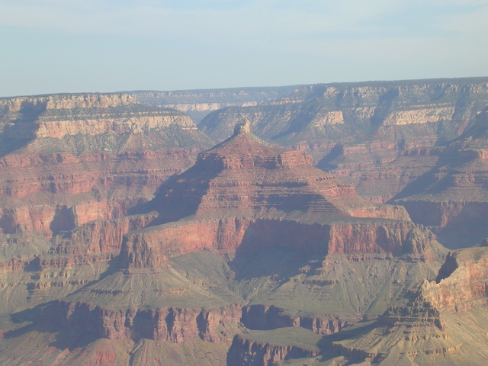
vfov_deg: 12.9
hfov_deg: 17.1
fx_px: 1621
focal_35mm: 115
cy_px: 183
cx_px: 244
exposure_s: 1/344
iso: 50
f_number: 4.9
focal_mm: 17.4
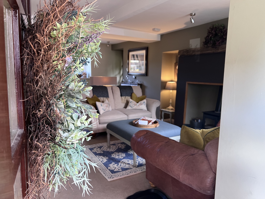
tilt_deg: -7.9
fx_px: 199
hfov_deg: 67.3
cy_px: 100
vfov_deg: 53.1
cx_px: 132
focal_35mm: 26
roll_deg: -1.2
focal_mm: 5.7
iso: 125
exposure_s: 1/78
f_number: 1.5
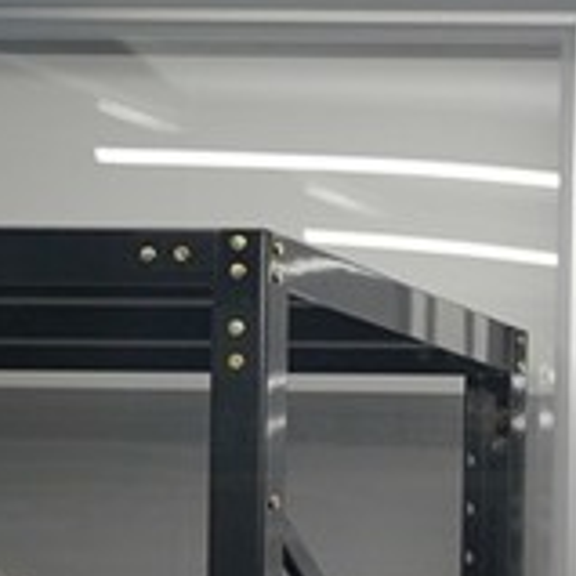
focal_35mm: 233
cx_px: 2007
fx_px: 4386
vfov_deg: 7.4
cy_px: 799
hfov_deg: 6.5
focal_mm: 34
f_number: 4
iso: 500
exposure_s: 1/160
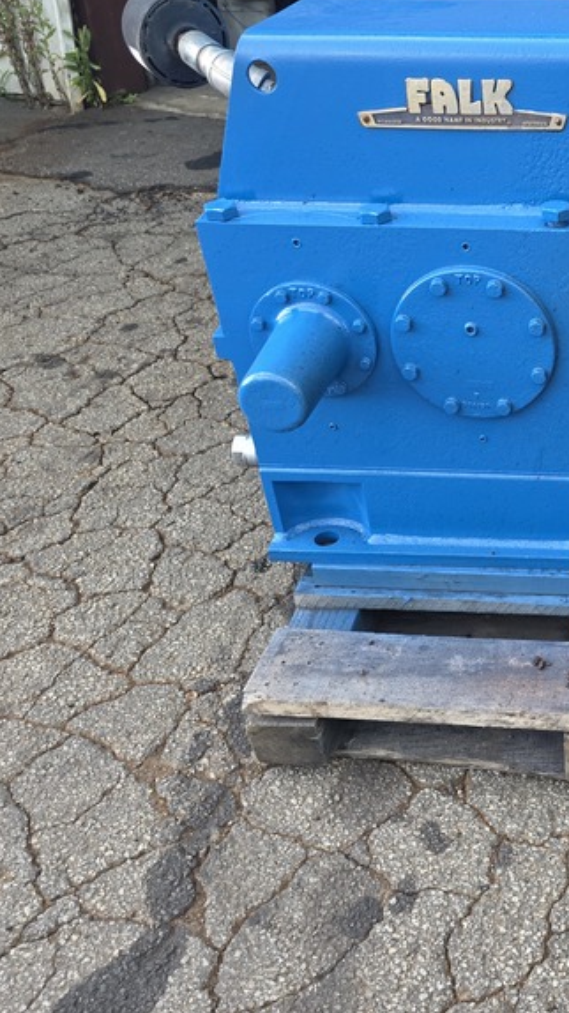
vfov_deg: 56.6
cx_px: 587
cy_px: 486
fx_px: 939
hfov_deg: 30.9
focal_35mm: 35
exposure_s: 1/120
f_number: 1.7
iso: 100
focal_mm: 6.3
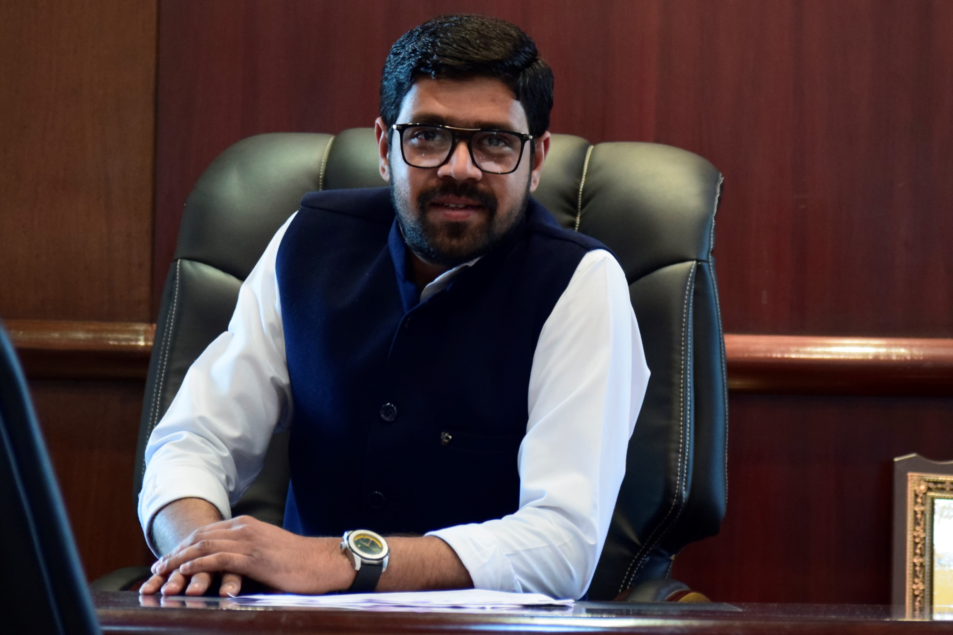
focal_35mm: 138
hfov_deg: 14.9
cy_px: 318
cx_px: 476
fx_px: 3653
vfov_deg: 9.9
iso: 1600
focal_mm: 92
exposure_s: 1/30
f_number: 4.2
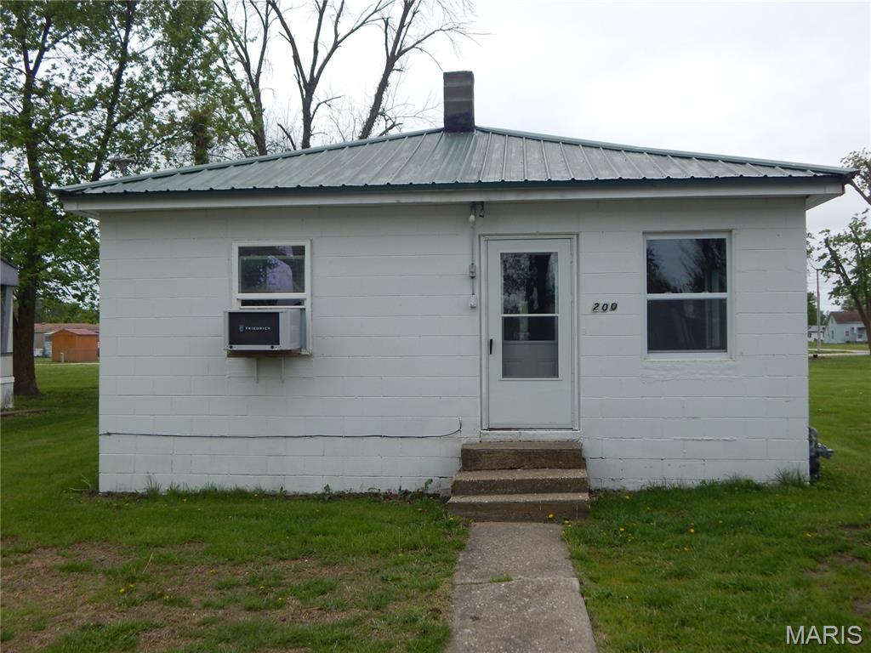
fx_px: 856
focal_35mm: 34
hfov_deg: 54.0
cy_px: 326
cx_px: 436
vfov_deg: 41.8
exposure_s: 1/800
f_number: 3.3
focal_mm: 6.1
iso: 125
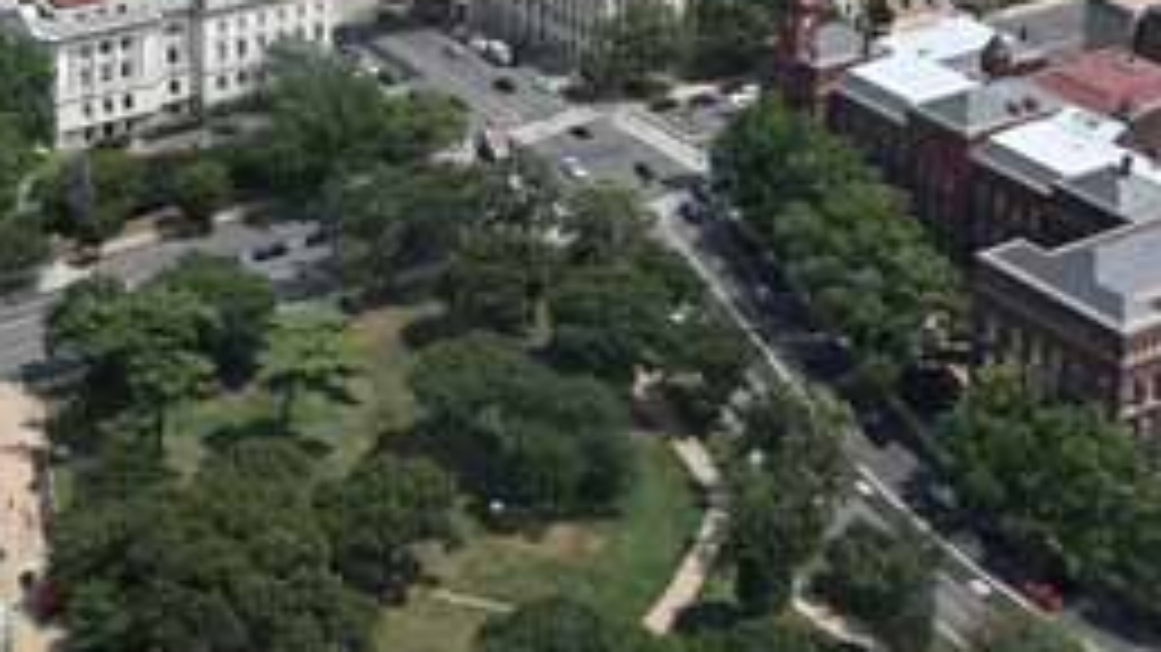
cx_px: 558
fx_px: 2401
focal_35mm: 78
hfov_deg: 27.2
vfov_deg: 14.3
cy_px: -380
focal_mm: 24
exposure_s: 1/800
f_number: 5.6
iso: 64
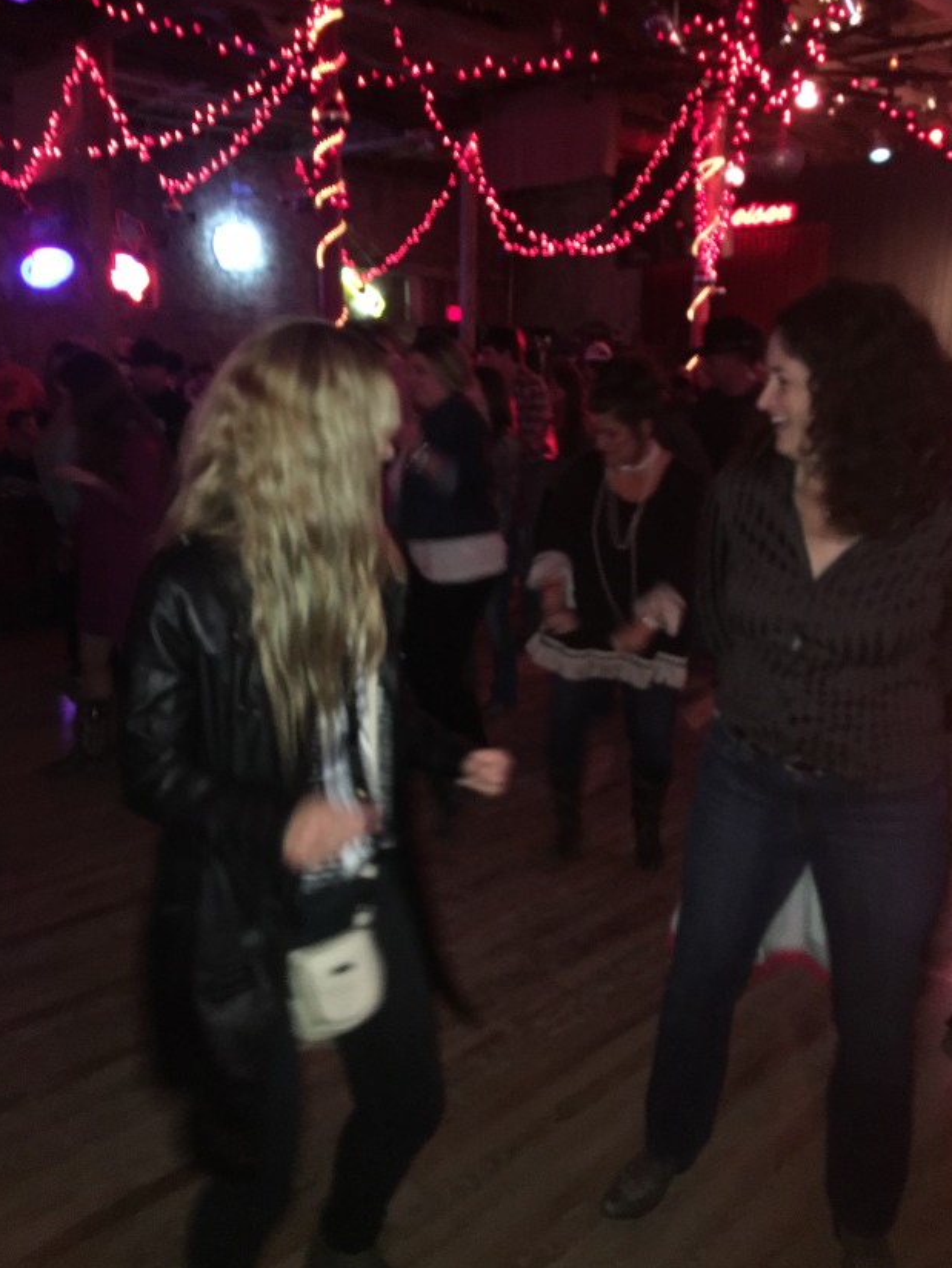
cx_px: 484
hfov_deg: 46.8
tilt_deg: -13.1
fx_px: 1100
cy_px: 634
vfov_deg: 60.0
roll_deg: -0.5
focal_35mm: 30
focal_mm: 4.15
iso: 250
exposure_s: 1/16
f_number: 2.2
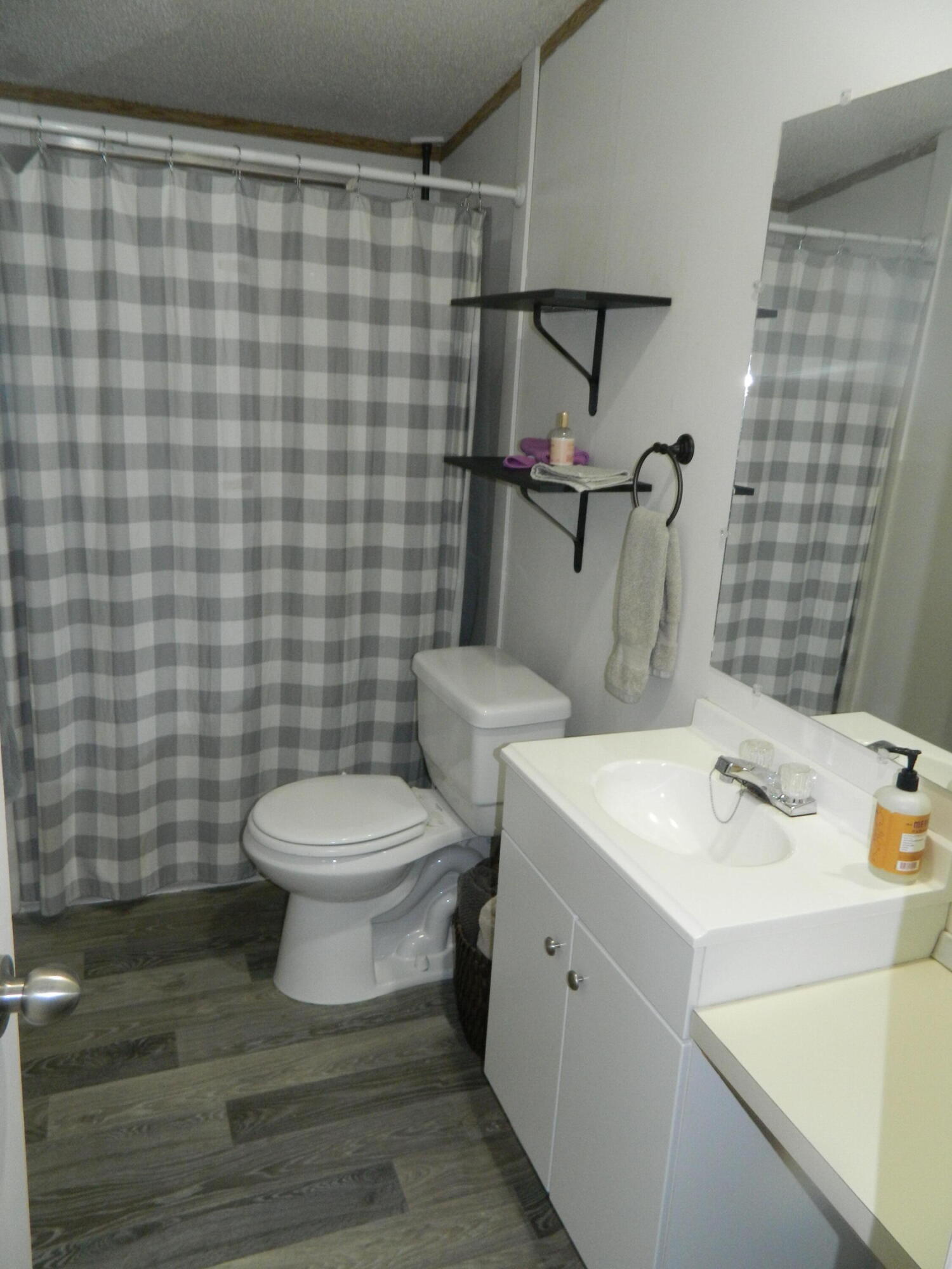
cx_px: 476
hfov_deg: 54.9
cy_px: 634
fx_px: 917
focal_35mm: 25
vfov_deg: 69.4
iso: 200
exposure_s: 1/30
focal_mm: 4.5
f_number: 3.1
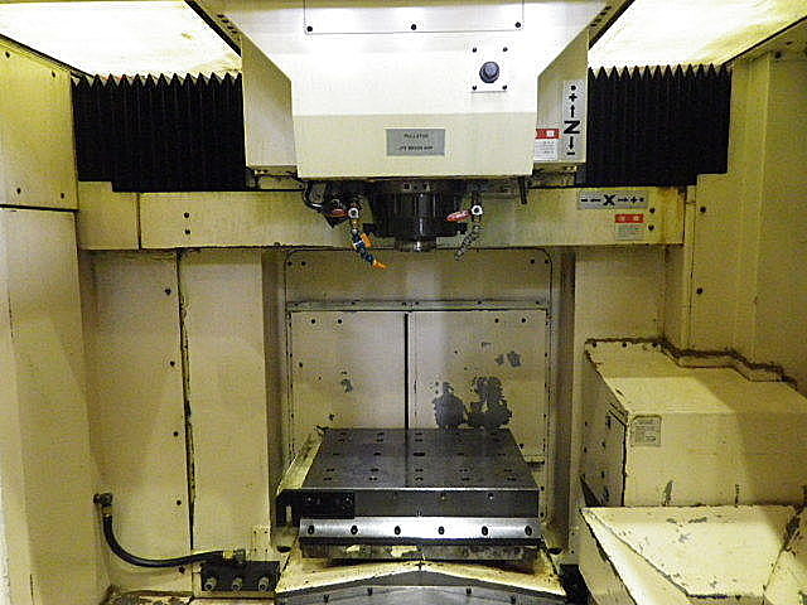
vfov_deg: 54.9
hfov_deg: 69.4
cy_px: 302
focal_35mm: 25
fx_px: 583
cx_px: 404
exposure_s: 1/13
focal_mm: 4.5
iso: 800
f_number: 3.5
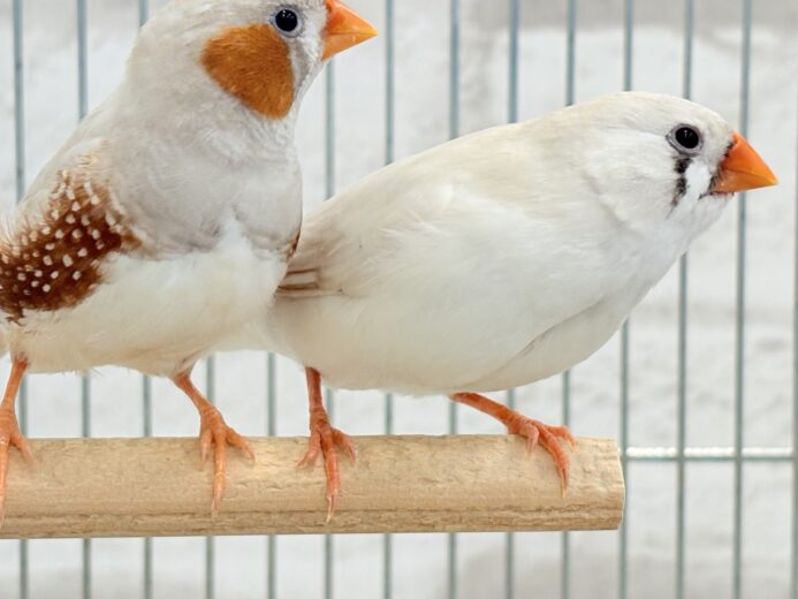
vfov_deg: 16.4
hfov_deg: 21.7
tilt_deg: -3.7
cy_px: 251
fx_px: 2075
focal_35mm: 90
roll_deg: +0.0
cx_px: 479
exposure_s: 1/100
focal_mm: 5.96
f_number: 1.6
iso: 80
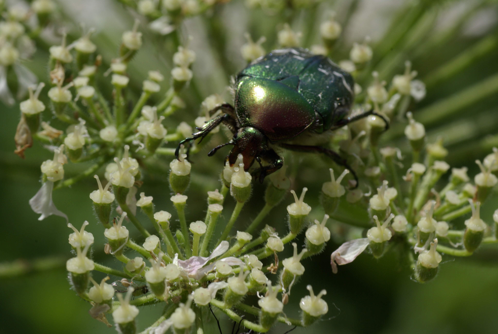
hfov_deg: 15.2
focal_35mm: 135
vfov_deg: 10.2
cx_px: 249
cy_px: 167
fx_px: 1870
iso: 200
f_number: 11
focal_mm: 90
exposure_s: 1/125
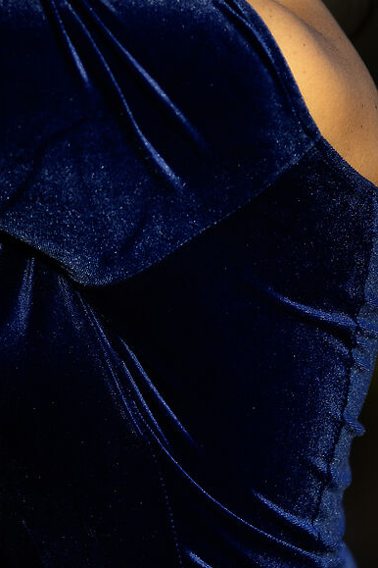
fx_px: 6851
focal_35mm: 435
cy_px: 400
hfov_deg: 3.2
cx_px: 96
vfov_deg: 4.7
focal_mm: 105
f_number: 1.4
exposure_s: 1/2500
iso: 100
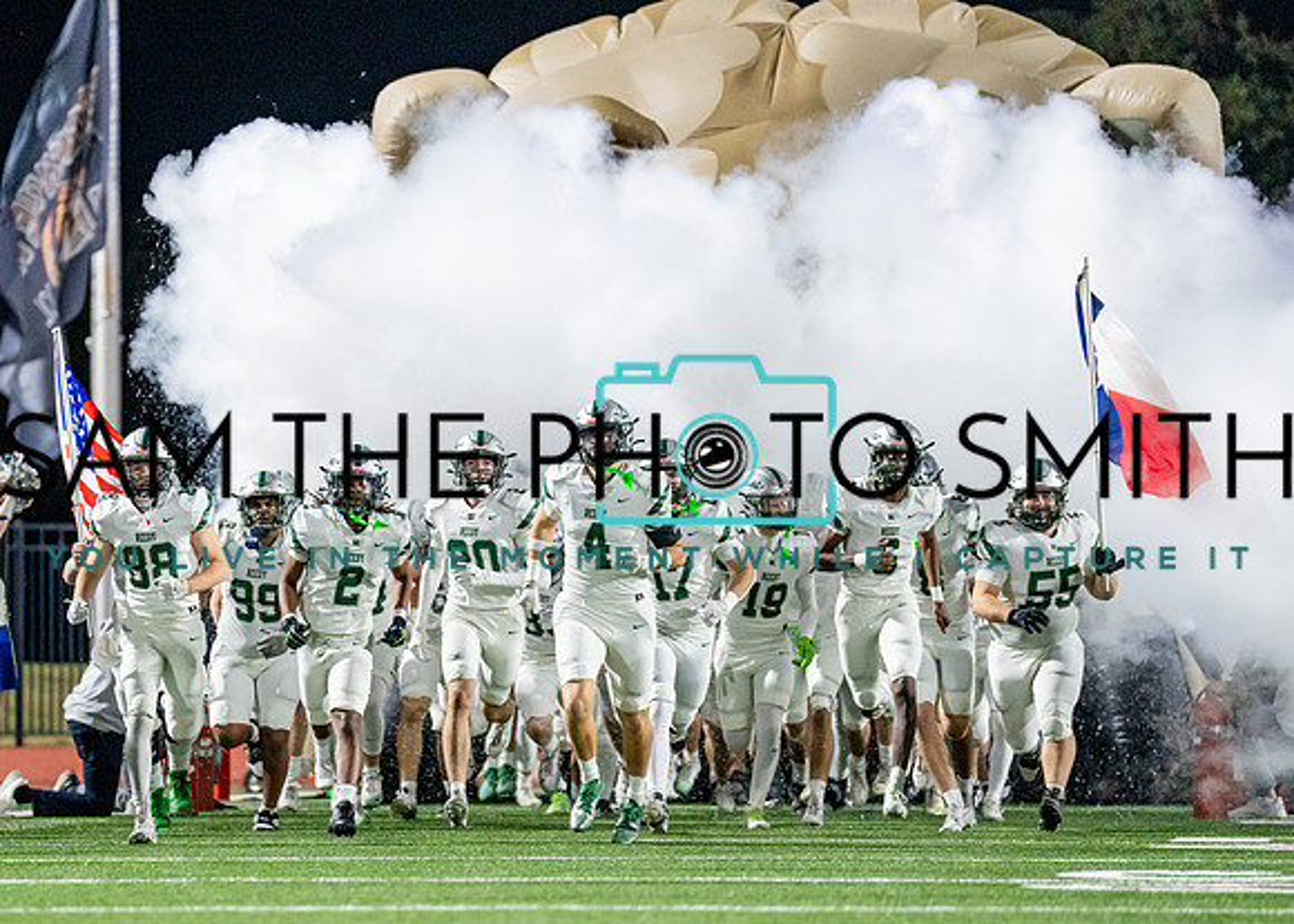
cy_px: 580
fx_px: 10706
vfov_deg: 4.9
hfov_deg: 6.9
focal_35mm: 291
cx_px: 391
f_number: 2.8
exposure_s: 1/1000
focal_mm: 200
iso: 3200
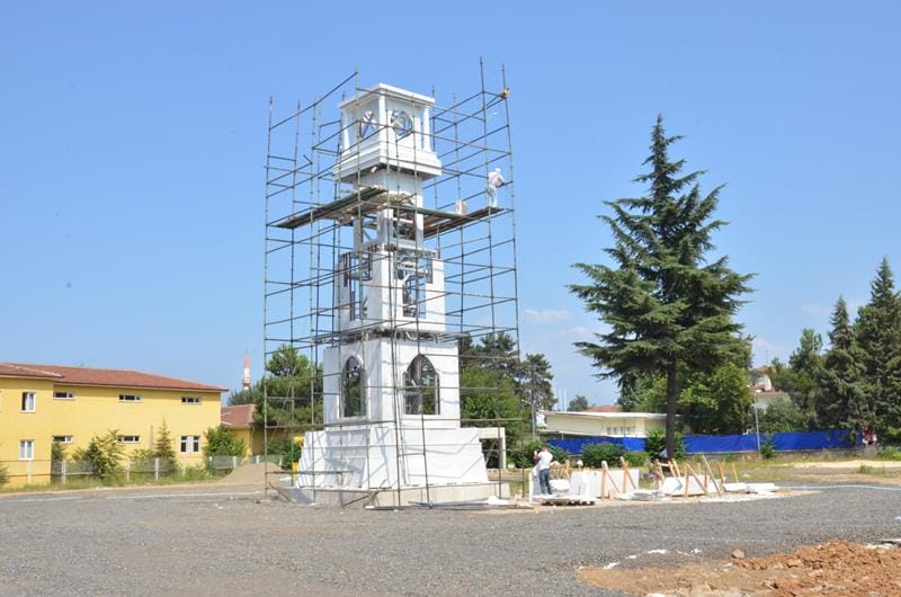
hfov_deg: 51.4
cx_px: 450
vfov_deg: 35.3
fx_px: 937
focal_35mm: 38
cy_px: 298
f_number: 25
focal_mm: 25
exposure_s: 1/250
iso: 1000
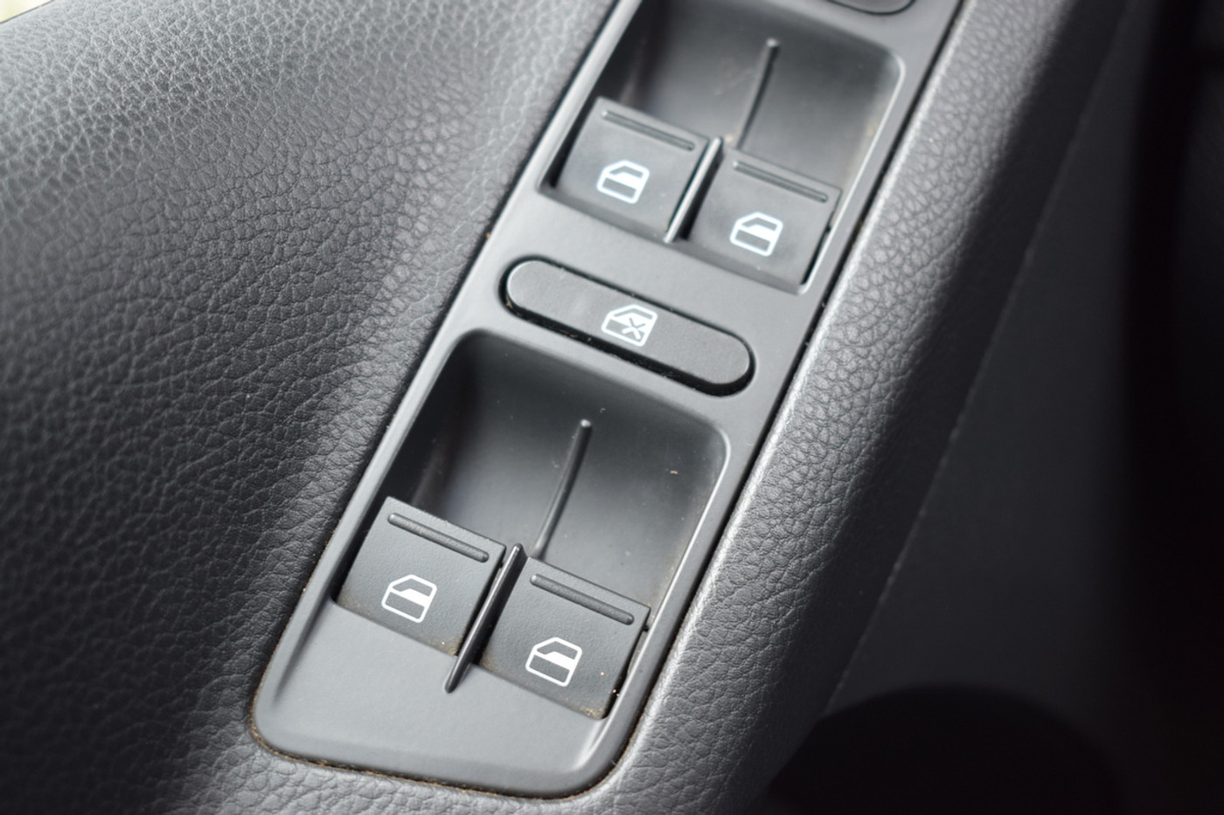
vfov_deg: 25.7
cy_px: 408
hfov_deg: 37.9
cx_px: 612
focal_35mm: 52
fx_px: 1785
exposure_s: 1/60
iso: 450
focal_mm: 35
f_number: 4.5
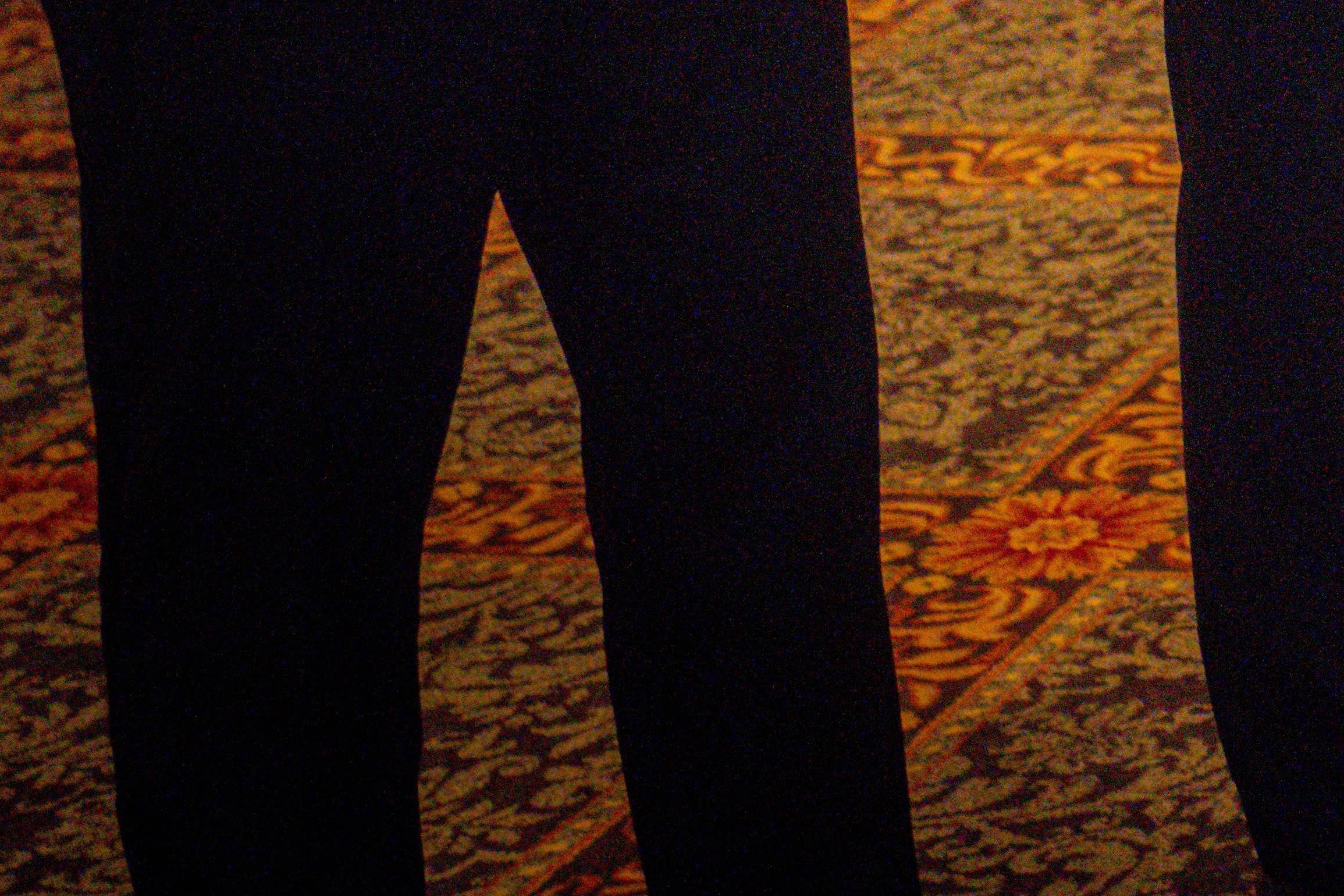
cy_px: -877
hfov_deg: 12.9
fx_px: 5376
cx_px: 2443
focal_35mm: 144
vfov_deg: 9.0
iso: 6400
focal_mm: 35
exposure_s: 1/160
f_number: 4
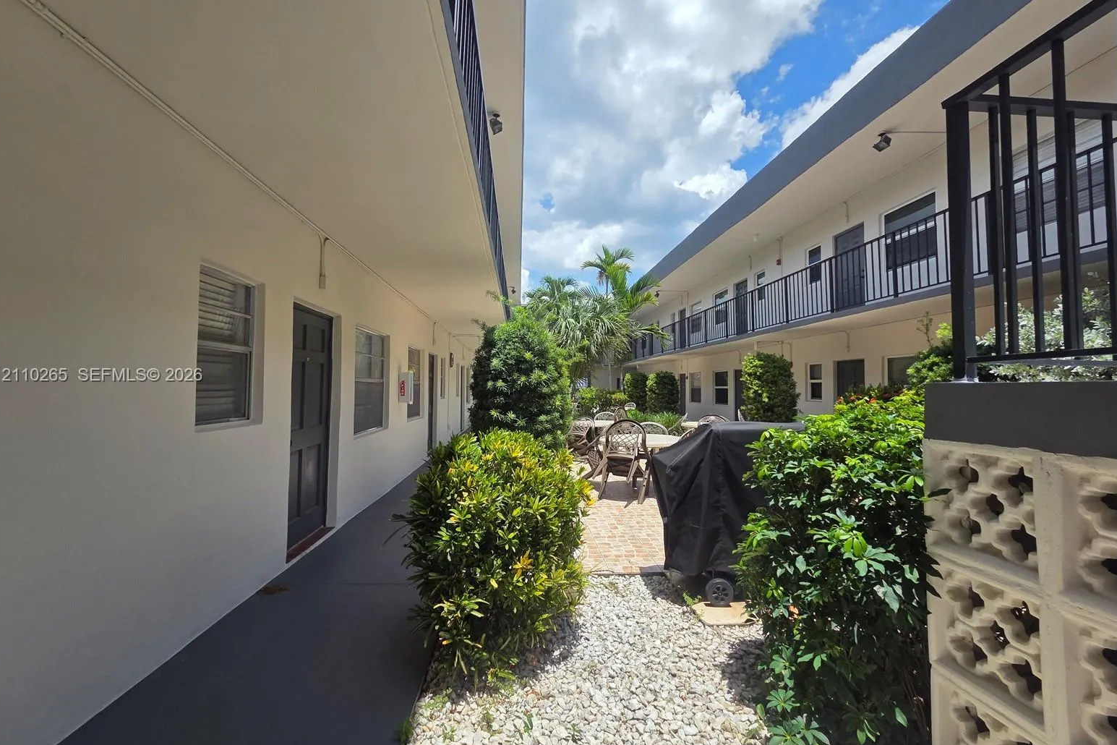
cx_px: 556
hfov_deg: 104.3
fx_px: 434
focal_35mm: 14
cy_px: 376
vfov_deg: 81.2
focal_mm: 2.2
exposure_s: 1/1829
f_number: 2.2
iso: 50
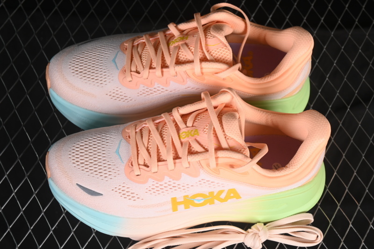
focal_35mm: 75
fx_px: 779
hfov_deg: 27.0
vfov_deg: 18.2
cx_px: 187
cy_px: 124
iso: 160
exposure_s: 1/80
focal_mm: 50
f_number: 7.1
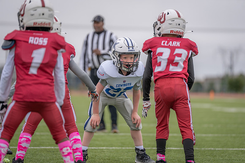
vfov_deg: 6.9
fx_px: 1361
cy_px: 82
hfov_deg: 10.3
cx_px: 122
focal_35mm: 200
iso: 200
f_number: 2.8
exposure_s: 1/1250
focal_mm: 200
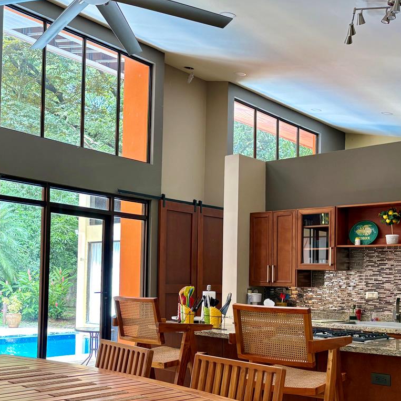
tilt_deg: +2.2
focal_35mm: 43
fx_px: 564
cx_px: 90
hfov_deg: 38.0
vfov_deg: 38.9
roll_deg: -1.7
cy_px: 255
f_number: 1.6
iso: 160
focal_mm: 5.96
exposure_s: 1/60
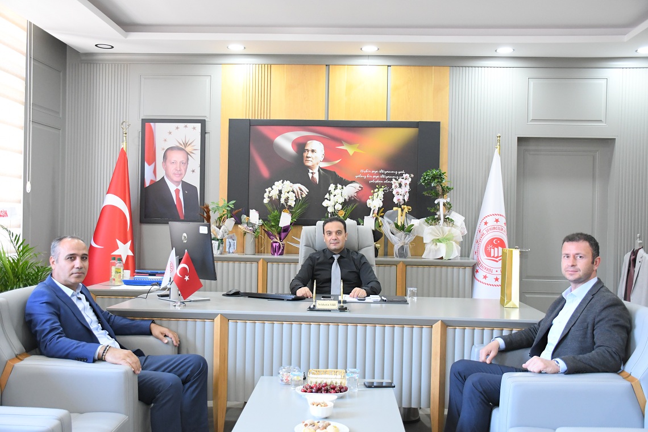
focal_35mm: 36
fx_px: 648
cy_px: 216
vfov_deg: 36.9
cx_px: 324
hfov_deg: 53.1
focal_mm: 24
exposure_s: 1/80
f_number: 3.8
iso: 3200
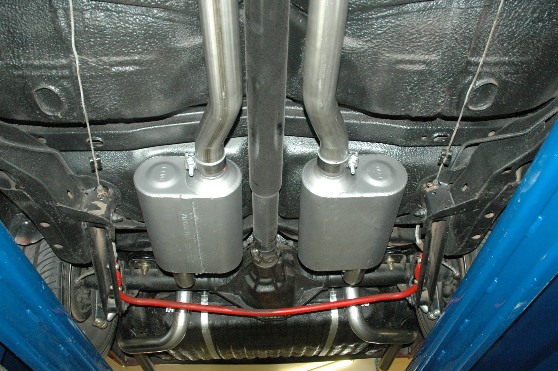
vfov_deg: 43.5
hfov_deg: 62.0
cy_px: 168
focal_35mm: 30
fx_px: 465
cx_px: 279
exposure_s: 1/60
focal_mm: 18
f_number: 5
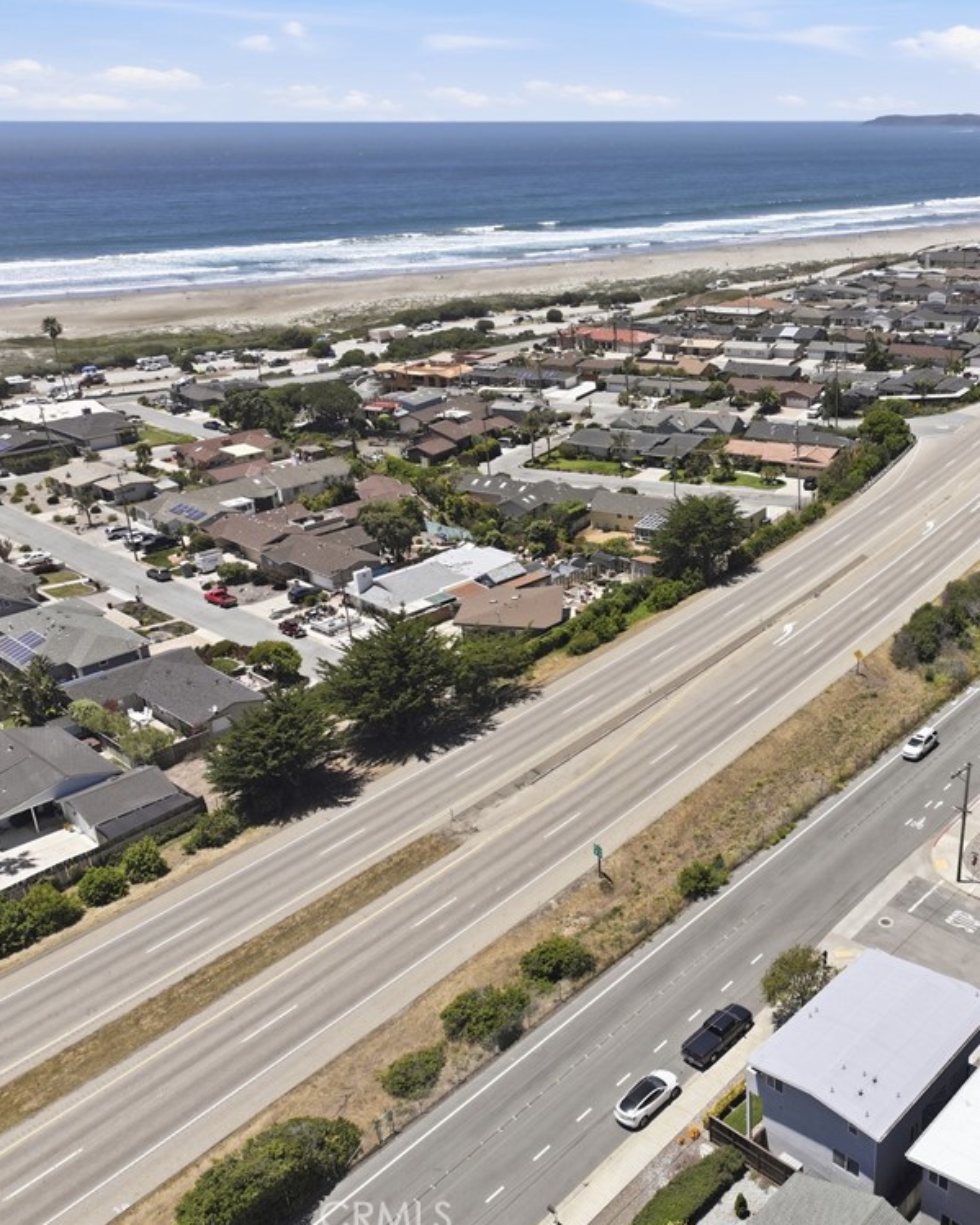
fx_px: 1160
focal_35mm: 32
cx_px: 744
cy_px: 612
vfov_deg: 55.7
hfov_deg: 44.2
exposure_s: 1/3200
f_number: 2.8
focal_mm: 12.3
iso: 120
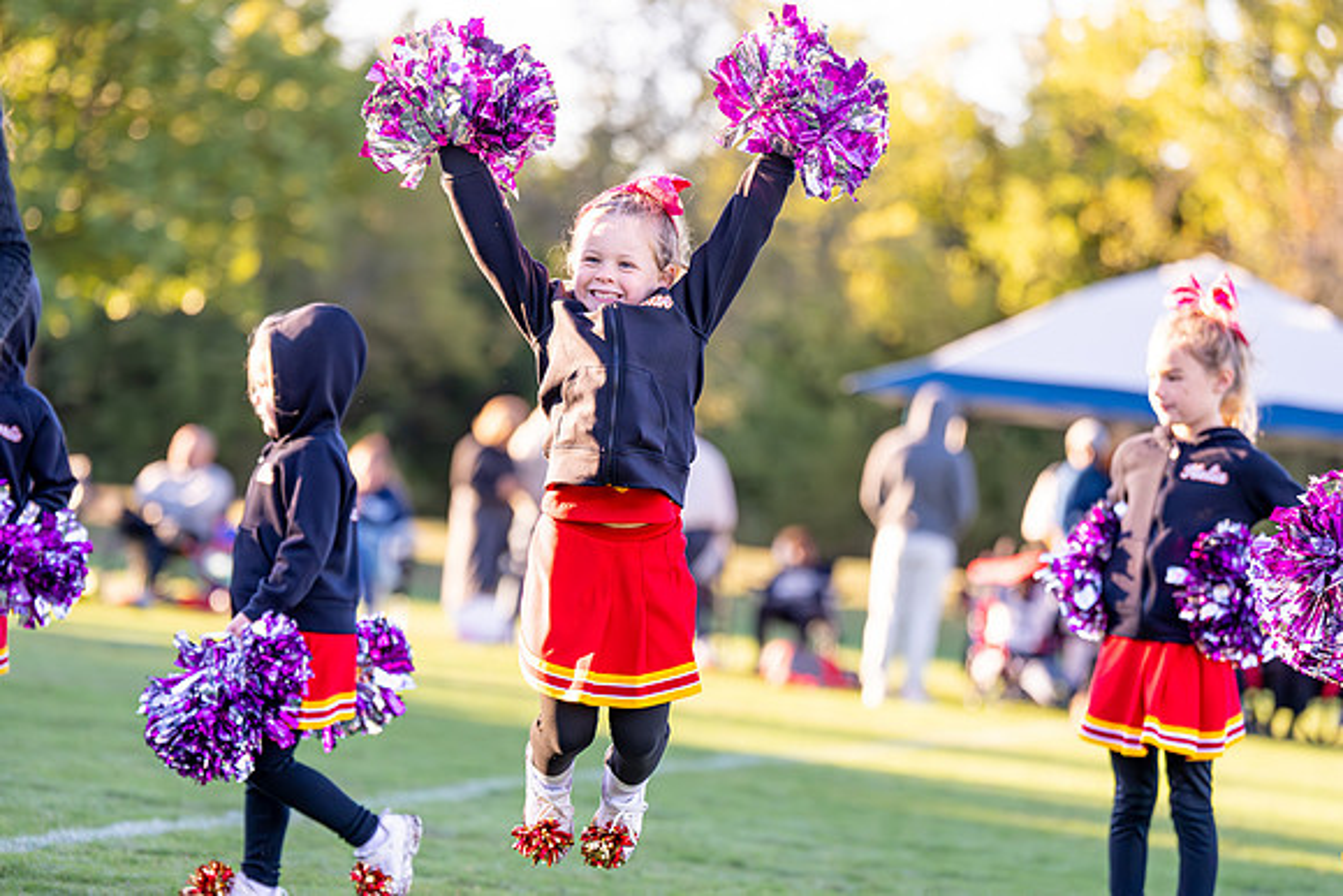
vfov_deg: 9.8
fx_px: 5222
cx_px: 605
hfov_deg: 14.7
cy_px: 490
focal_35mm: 140
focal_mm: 127
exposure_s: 1/2500
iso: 1600
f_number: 2.8
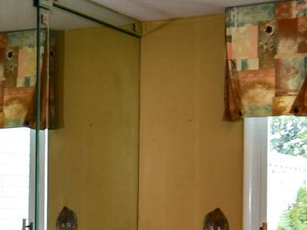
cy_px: 306
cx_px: -3
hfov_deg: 19.3
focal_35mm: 99
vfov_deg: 14.3
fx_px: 877
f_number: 5
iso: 200
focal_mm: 12
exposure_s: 1/100
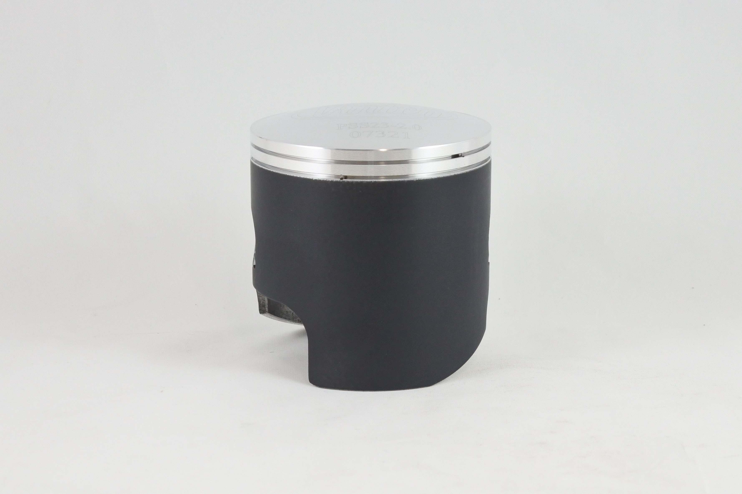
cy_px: 247
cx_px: 371
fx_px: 1154
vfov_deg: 24.2
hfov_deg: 35.6
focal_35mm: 56
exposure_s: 1/125
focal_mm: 21
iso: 720
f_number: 4.8
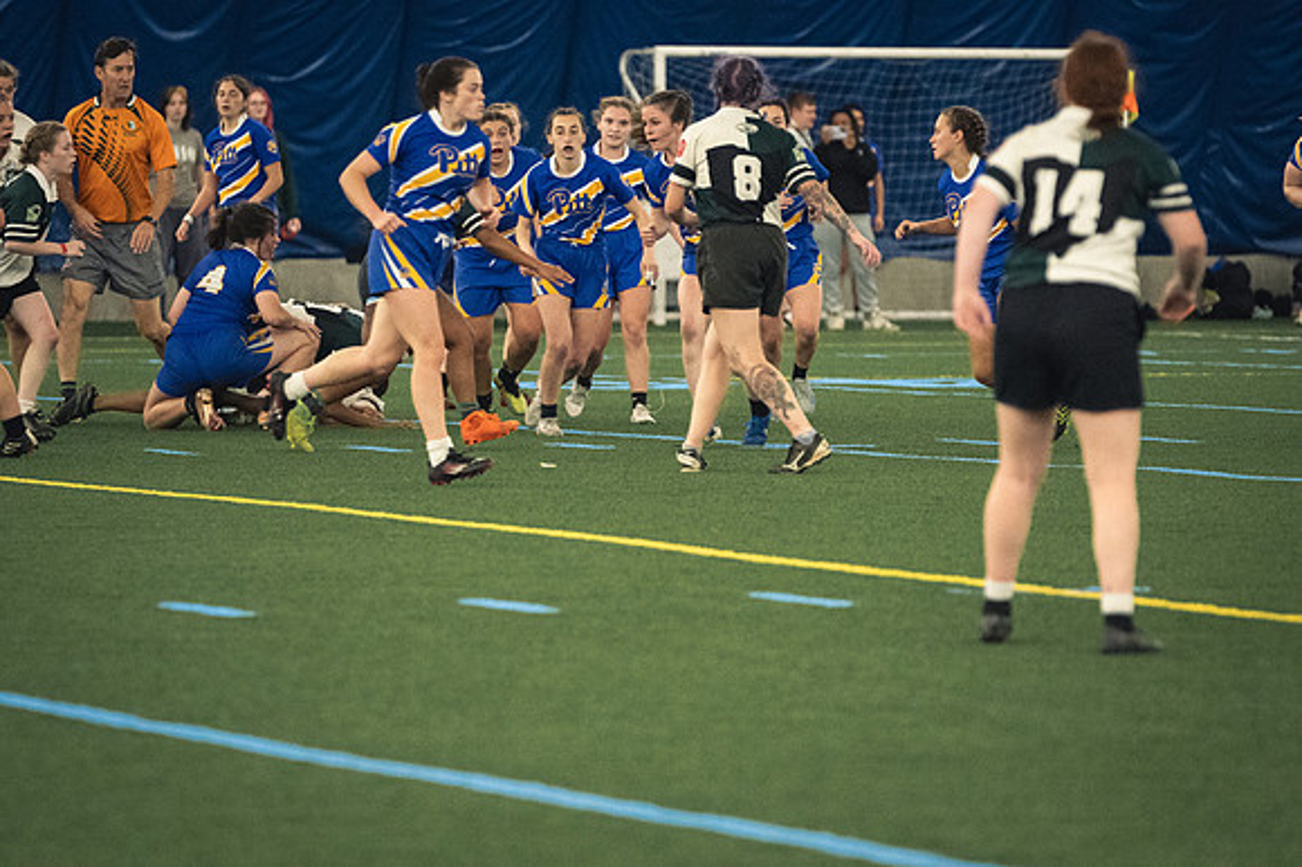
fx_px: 10012
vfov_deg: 5.0
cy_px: 434
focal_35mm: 277
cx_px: 651
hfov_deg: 7.4
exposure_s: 1/500
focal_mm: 185
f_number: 2.8
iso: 9000
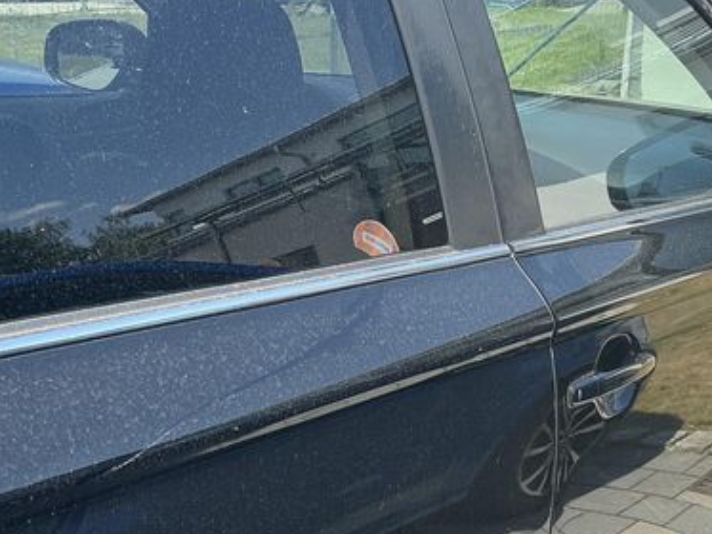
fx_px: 1235
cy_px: 400
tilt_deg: -18.9
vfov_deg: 24.2
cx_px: 382
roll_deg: -1.3
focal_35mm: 60
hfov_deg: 32.2
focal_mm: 3
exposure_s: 1/551
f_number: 1.8
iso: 25
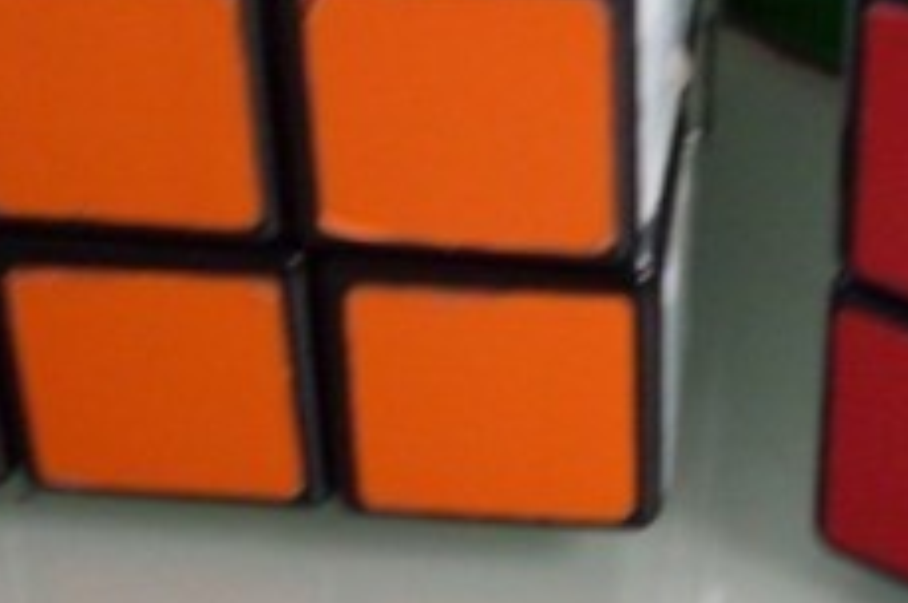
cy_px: -54
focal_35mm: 103
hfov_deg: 19.7
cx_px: 662
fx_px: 2594
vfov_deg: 13.0
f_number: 2.8
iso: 200
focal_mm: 6.3
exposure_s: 1/10
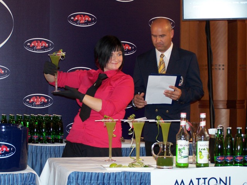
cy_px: 92
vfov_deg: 18.0
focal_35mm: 82
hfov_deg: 23.8
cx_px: 124
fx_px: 585
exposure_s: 1/90
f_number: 3.2
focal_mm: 13.7
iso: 140
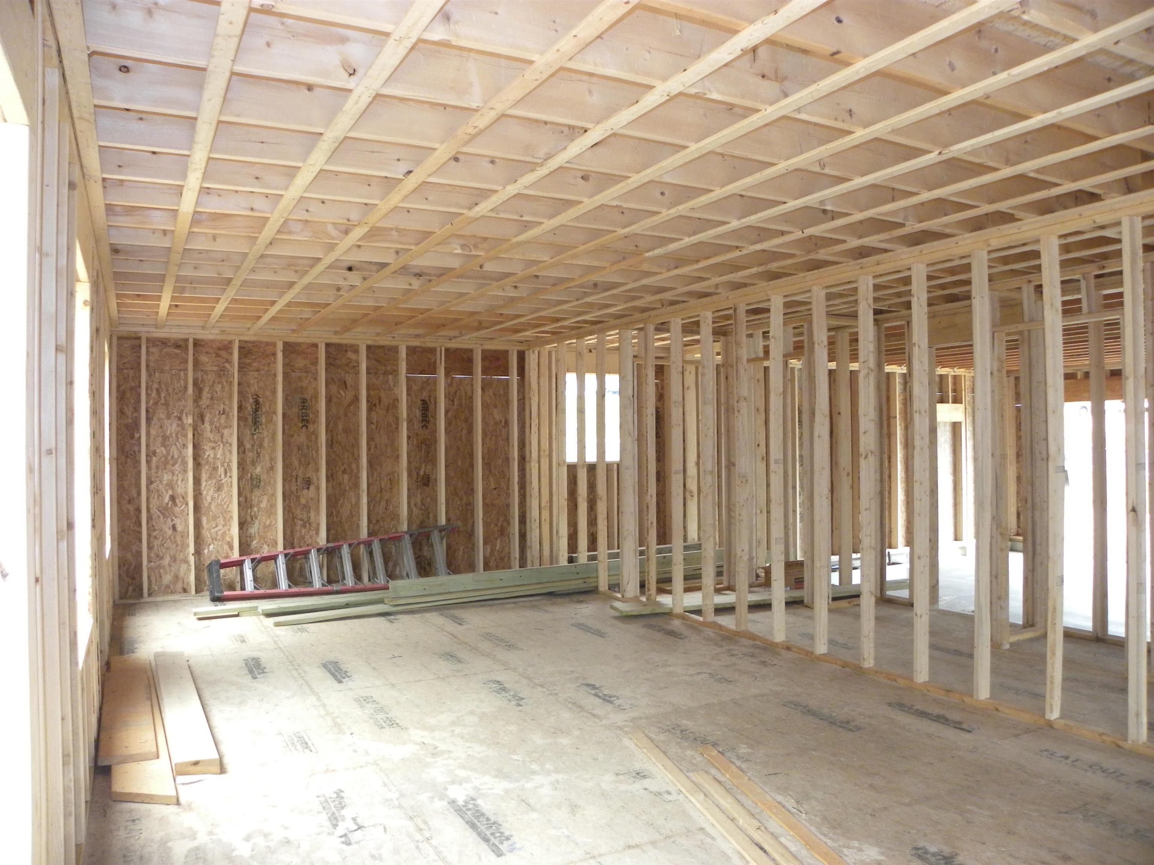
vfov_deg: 53.1
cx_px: 577
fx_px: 867
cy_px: 432
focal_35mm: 26
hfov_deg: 67.3
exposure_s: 1/61.8
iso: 235
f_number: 2.8
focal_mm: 4.6
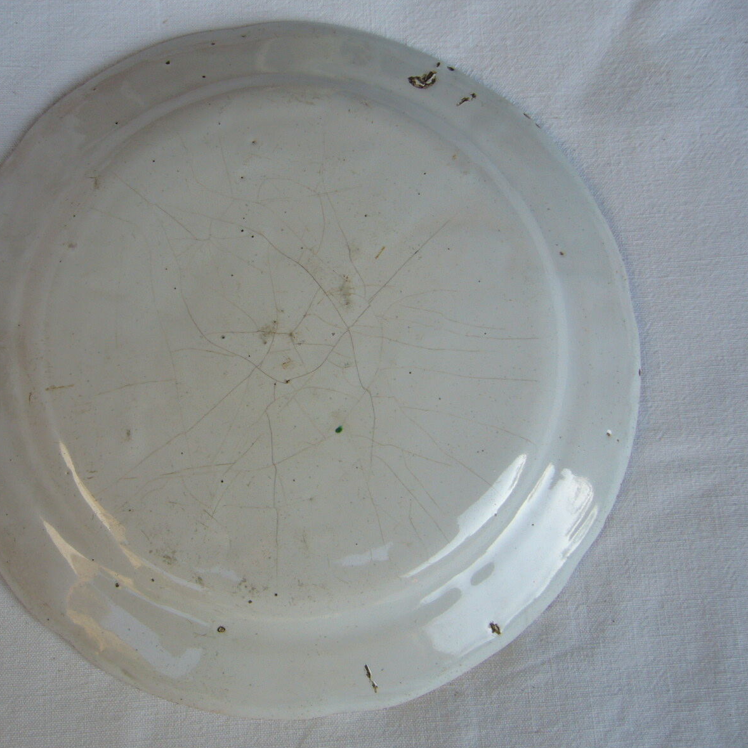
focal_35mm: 42
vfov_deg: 40.0
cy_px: 374
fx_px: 1027
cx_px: 298
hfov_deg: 39.8
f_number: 2.8
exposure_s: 1/250
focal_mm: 5.8
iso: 80
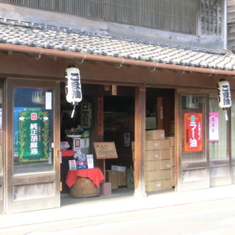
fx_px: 576
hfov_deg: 23.0
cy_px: 118
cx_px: 96
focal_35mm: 75
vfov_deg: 23.1
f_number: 4.6
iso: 125
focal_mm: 11.1
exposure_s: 1/60
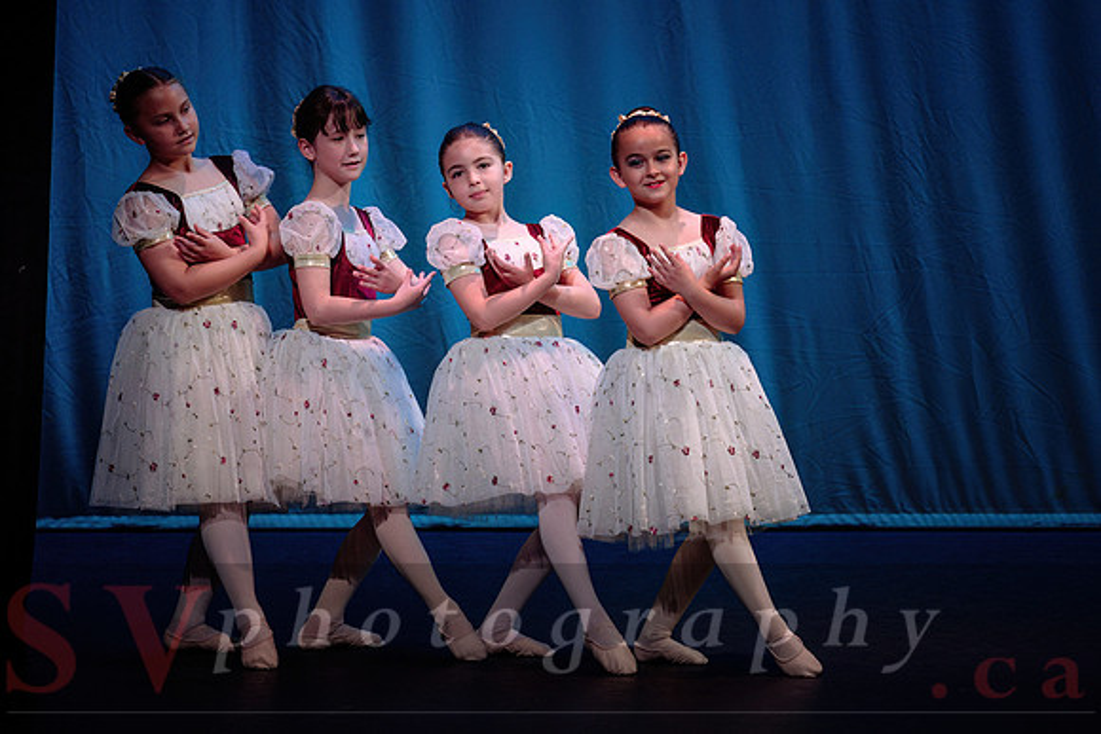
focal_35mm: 292
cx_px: 547
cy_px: 210
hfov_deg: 7.1
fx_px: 8936
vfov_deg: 4.7
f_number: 2.8
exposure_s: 1/400
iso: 1250
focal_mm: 200
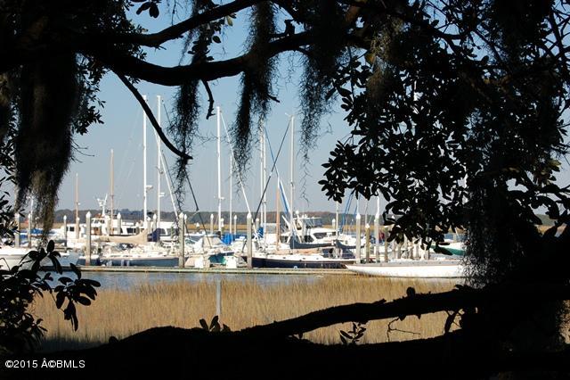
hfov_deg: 24.6
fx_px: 1306
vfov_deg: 16.5
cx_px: 285
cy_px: 190
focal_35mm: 82
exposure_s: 1/320
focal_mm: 55
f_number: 9
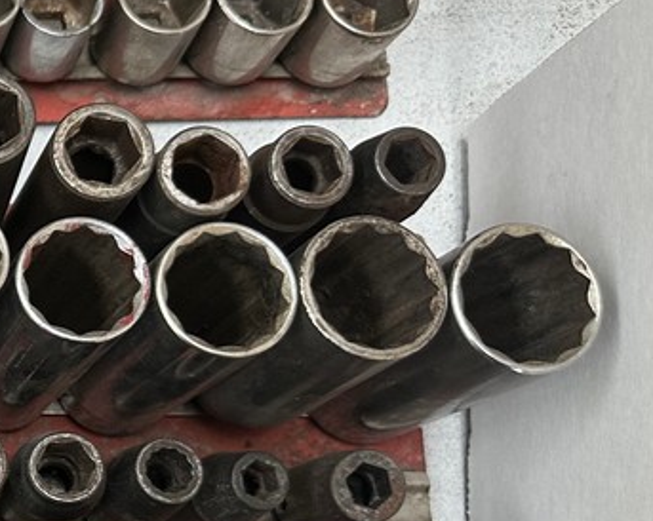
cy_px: 481
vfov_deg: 21.3
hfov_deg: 22.5
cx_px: -316
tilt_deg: -82.4
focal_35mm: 70
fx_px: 1352
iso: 160
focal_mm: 6.86
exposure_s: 1/106
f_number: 1.78
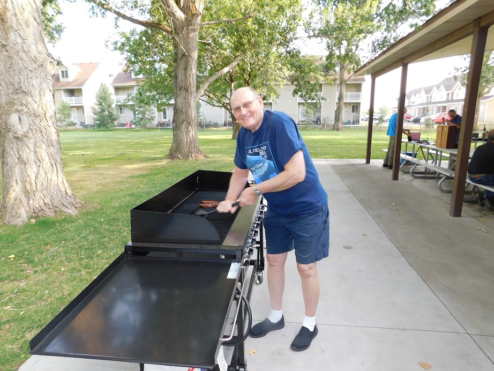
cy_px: 186
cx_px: 247
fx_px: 328
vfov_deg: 58.9
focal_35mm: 23
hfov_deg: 73.9
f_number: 3
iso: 125
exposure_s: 1/100
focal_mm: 4
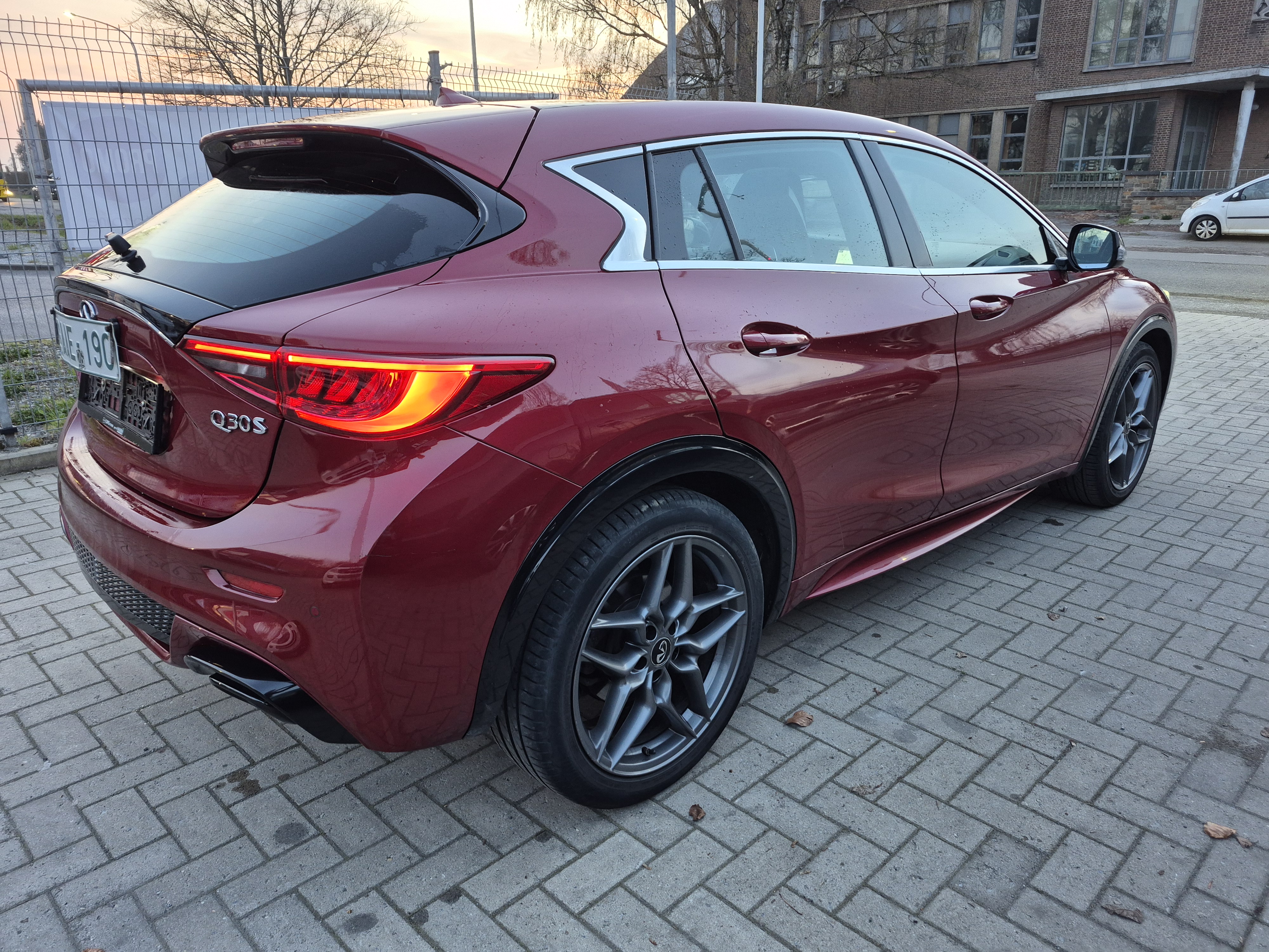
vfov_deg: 58.9
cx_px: 634
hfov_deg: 73.9
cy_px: 476
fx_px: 843
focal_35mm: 23
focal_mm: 5.4
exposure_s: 1/100
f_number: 1.8
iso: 320
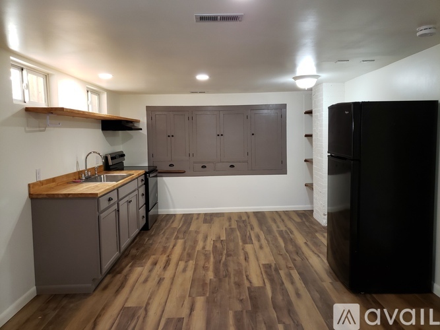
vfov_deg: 53.0
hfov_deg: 67.3
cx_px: 220
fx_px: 330
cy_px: 165
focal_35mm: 26
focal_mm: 4.3
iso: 80
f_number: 1.5
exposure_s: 1/30
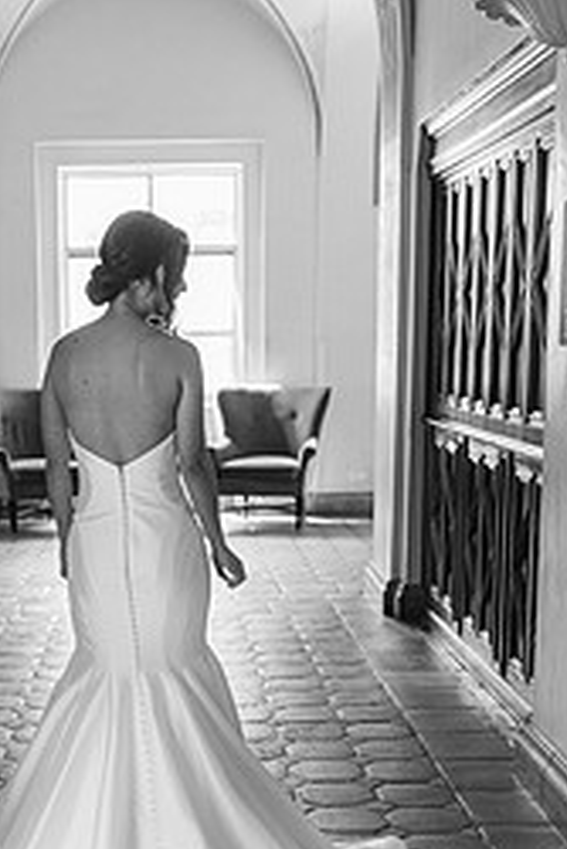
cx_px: 122
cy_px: 621
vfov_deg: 31.4
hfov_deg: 21.4
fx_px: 1486
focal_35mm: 63
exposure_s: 1/125
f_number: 2
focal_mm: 35
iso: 125
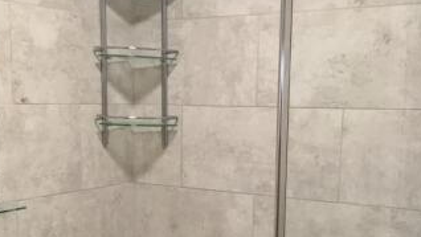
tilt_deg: -10.4
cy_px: 213
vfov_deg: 20.3
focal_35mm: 58
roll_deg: +0.0
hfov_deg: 35.9
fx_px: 648
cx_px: 178
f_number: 2.2
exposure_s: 1/33
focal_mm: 4.15
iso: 80
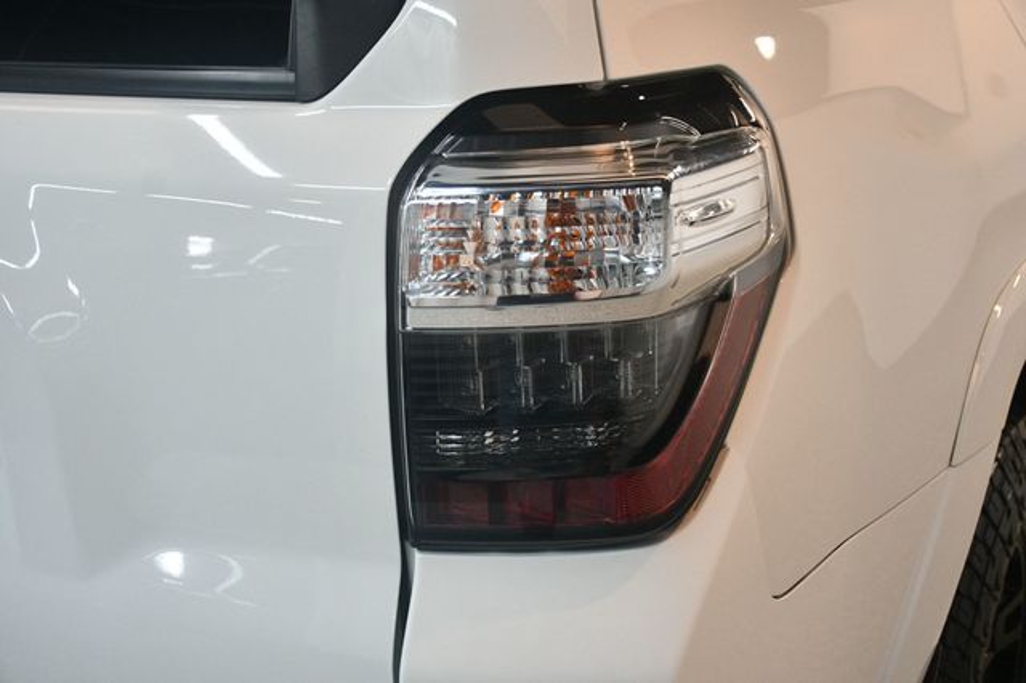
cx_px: 513
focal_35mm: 48
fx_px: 1367
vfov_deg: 28.0
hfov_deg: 41.1
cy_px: 342
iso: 1400
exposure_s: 1/125
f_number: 4
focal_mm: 32
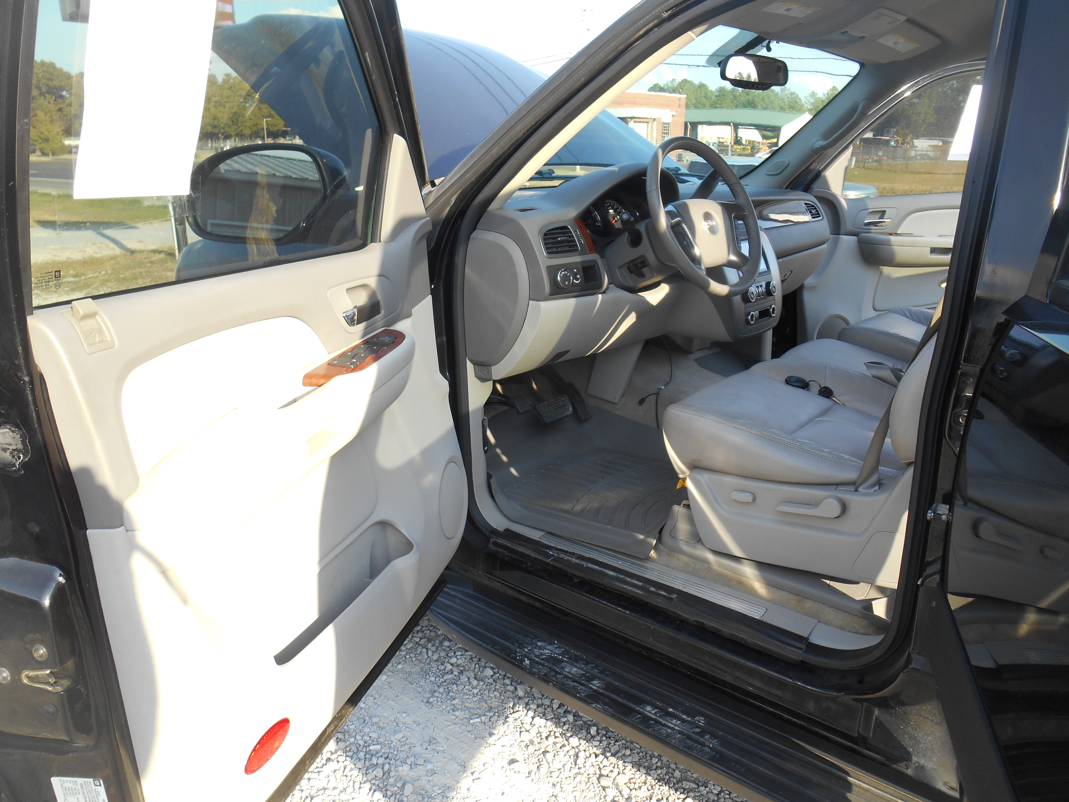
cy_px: 401
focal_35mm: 26
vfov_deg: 53.1
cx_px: 534
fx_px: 803
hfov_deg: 67.3
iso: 80
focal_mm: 4.7
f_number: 3.4
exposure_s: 1/160
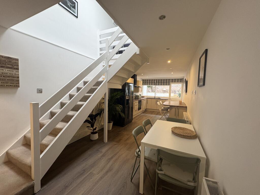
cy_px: 98
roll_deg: -1.0
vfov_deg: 85.7
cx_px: 130
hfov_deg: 102.1
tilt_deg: -3.3
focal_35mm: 14
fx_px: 105
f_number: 2.2
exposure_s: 1/50
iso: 250
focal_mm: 2.22
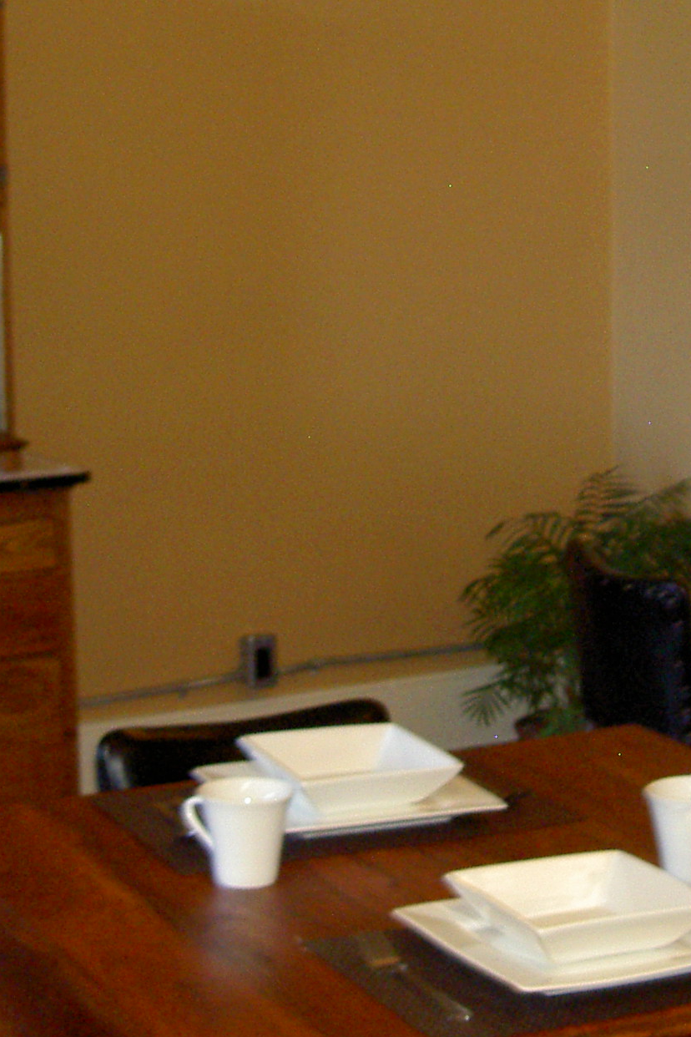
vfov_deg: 22.1
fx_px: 2649
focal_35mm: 92
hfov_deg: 14.8
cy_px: 421
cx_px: 512
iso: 200
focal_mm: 8
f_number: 2.8
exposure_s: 1/60
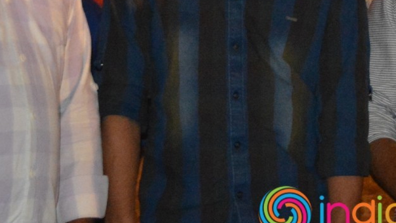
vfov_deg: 8.8
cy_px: -41
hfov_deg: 15.5
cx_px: 399
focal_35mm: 136
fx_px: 1428
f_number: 4
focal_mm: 24
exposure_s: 1/60
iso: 3200
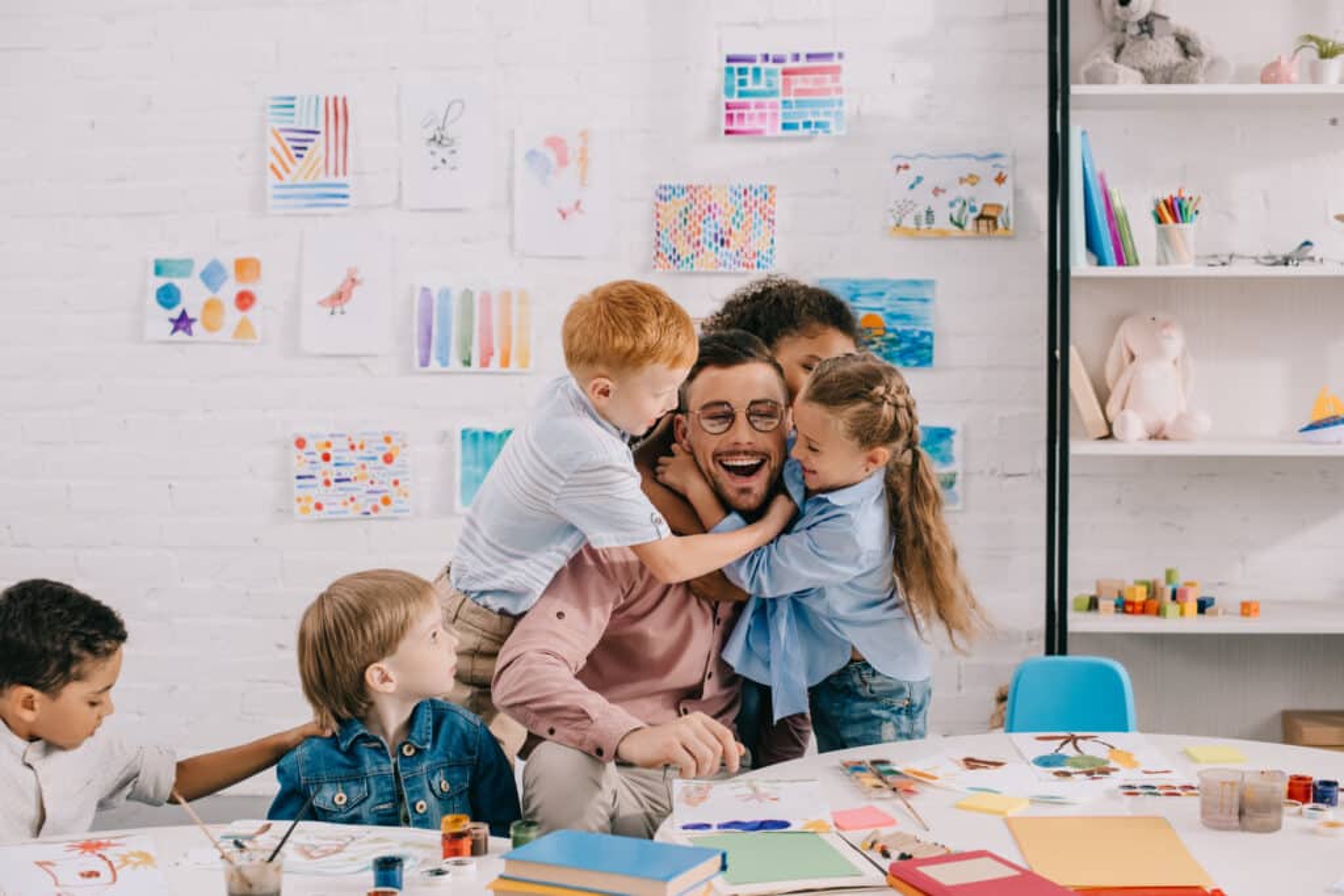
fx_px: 1867
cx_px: 672
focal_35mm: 50
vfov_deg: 27.0
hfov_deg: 39.6
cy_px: 448
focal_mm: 50
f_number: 4
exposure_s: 1/160
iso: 160
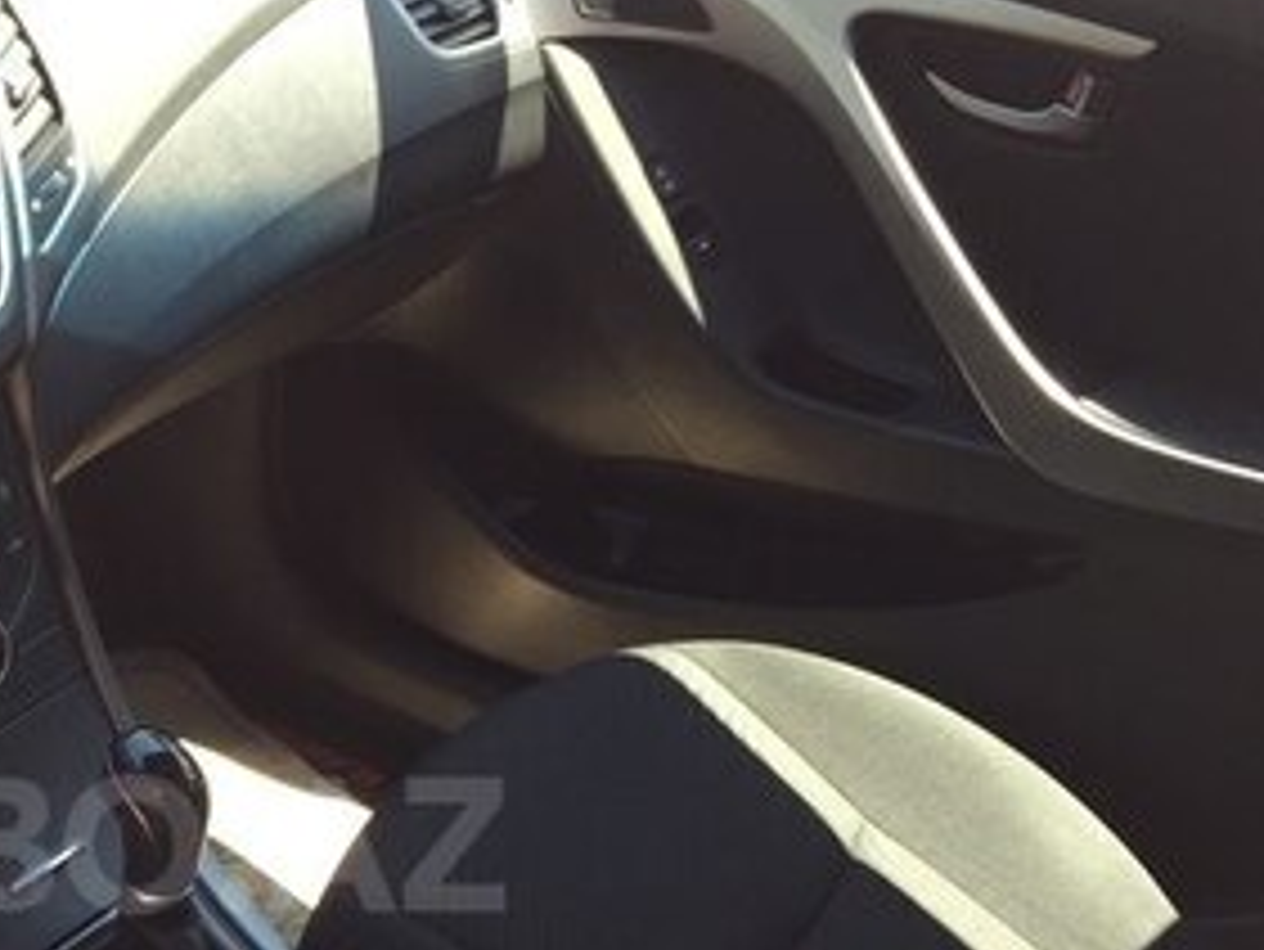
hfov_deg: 27.2
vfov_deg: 21.2
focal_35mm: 68
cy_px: 844
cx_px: 45
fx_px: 2484
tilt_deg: -34.3
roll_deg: -6.2
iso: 32
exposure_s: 1/100
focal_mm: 4.15
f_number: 2.2
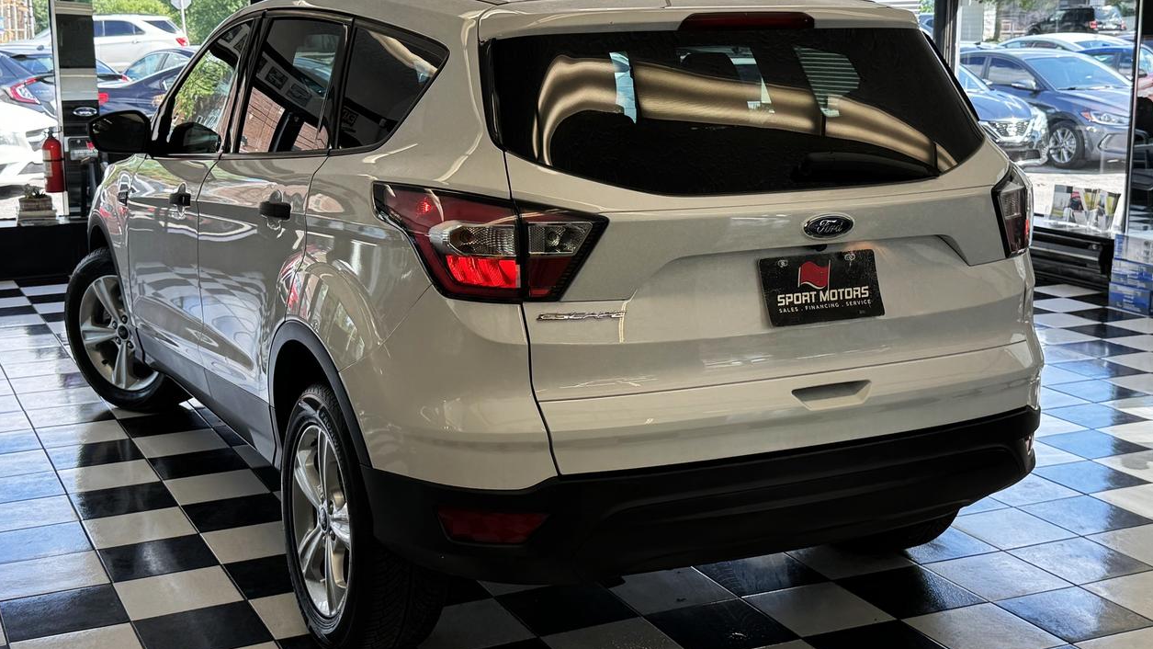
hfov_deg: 41.3
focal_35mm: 50
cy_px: 279
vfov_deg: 23.9
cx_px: 571
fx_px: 1529
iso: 64
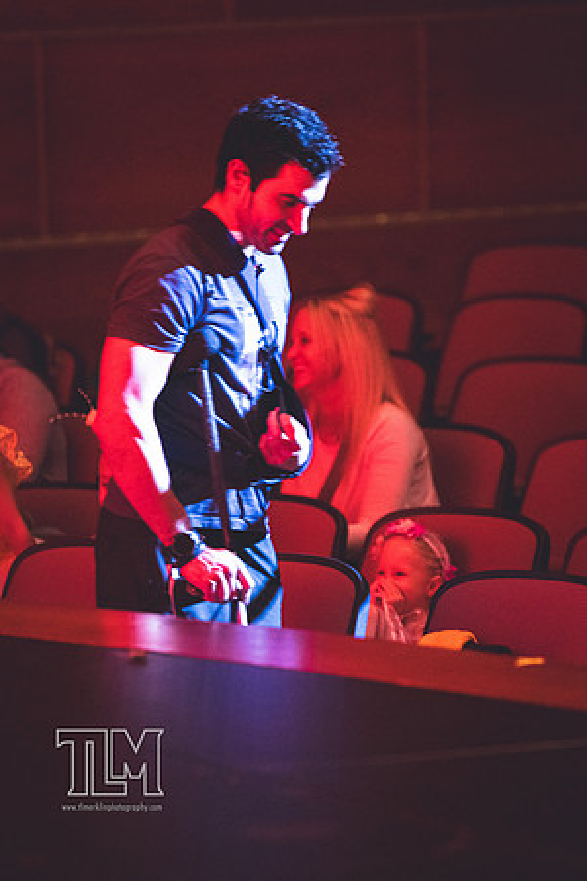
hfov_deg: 4.6
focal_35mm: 300
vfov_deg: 6.9
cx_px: 294
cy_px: 440
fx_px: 7337
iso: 12800
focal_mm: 200
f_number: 2.8
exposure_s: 1/30
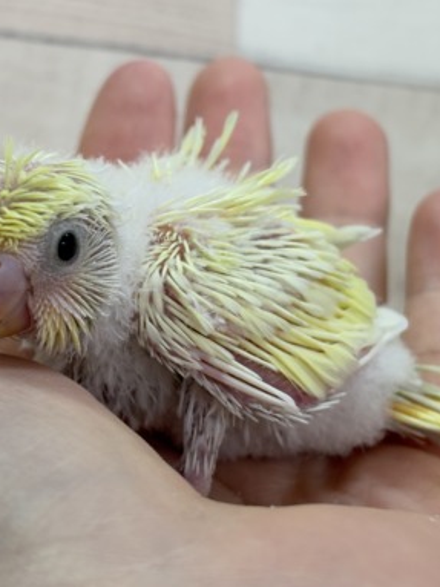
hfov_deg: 17.0
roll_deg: -4.3
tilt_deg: +1.2
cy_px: 268
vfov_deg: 22.5
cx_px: 221
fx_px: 1475
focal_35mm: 87
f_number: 1.6
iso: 40
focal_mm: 5.96
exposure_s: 1/50
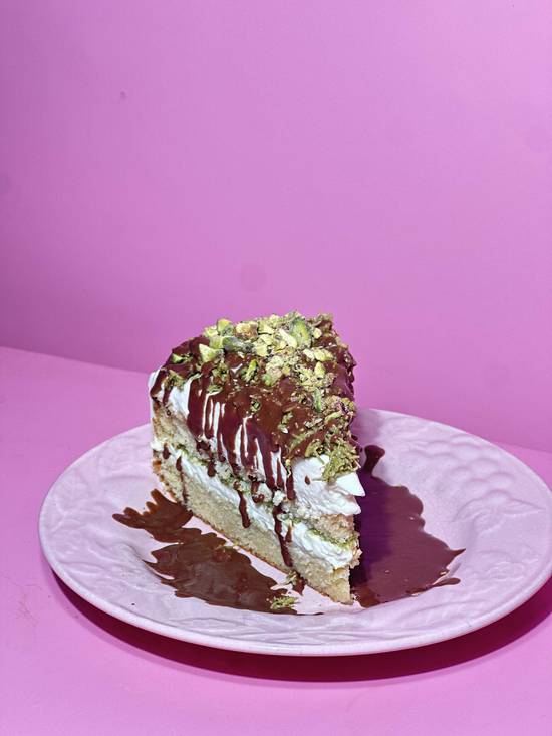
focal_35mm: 77
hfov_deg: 19.1
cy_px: 368
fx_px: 1637
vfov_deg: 25.3
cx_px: 276
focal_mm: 9
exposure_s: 1/120
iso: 50
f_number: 2.8
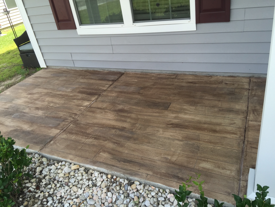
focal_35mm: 29
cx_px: 138
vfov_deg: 48.2
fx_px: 230
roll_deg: +8.5
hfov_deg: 61.7
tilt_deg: -29.1
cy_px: 104
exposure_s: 1/399
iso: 32
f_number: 2.2
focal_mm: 4.15
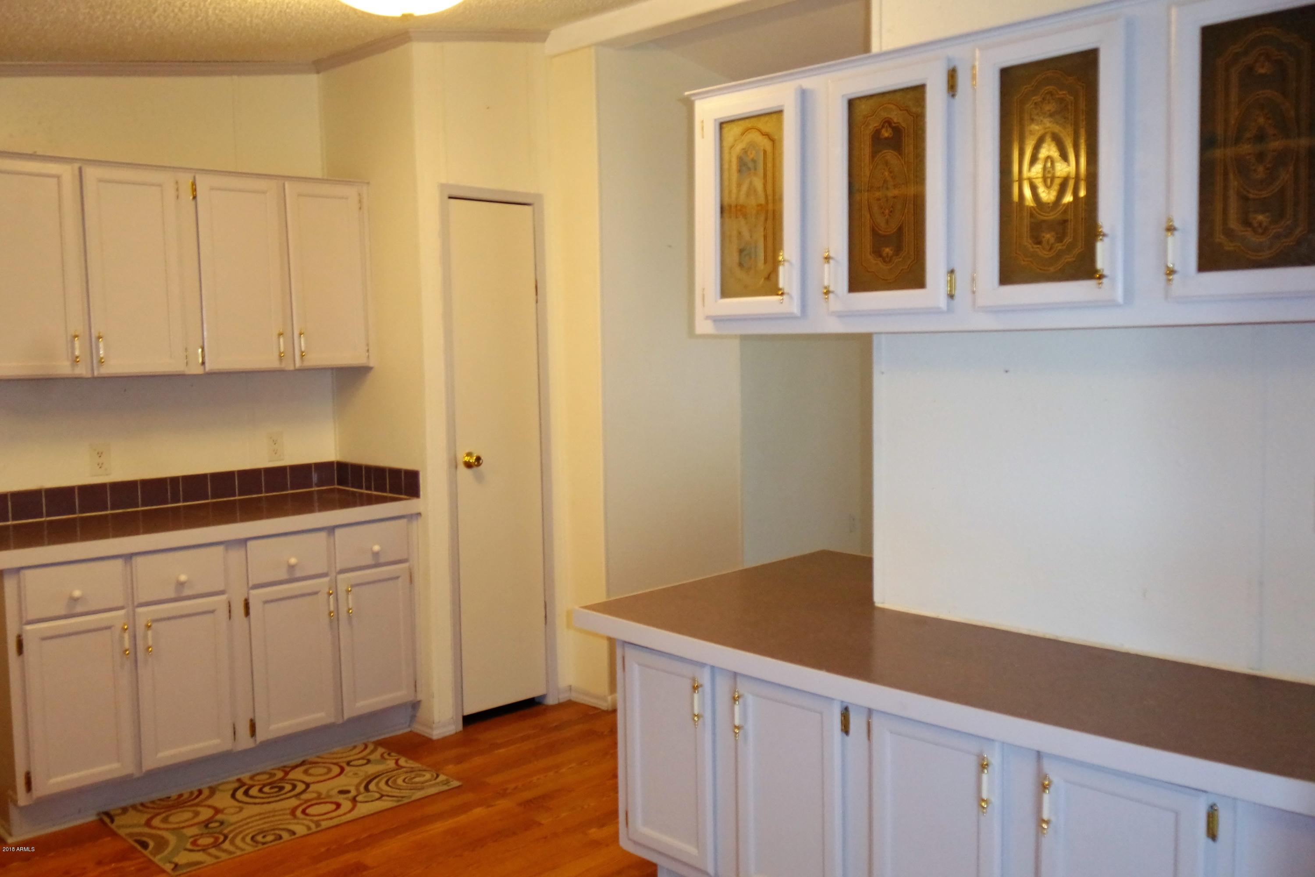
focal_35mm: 29
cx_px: 658
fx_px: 1059
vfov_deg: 45.0
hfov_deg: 63.7
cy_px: 438
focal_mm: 11
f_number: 4
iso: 1600
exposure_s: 1/125
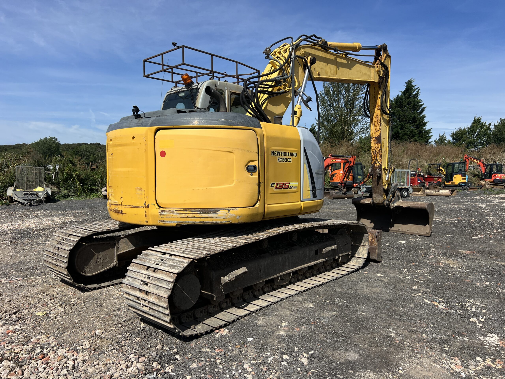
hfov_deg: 67.3
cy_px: 190
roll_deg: -0.5
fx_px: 379
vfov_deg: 53.1
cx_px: 252
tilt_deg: -4.5
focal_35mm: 26
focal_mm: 5.7
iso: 50
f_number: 1.5
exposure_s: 1/5882
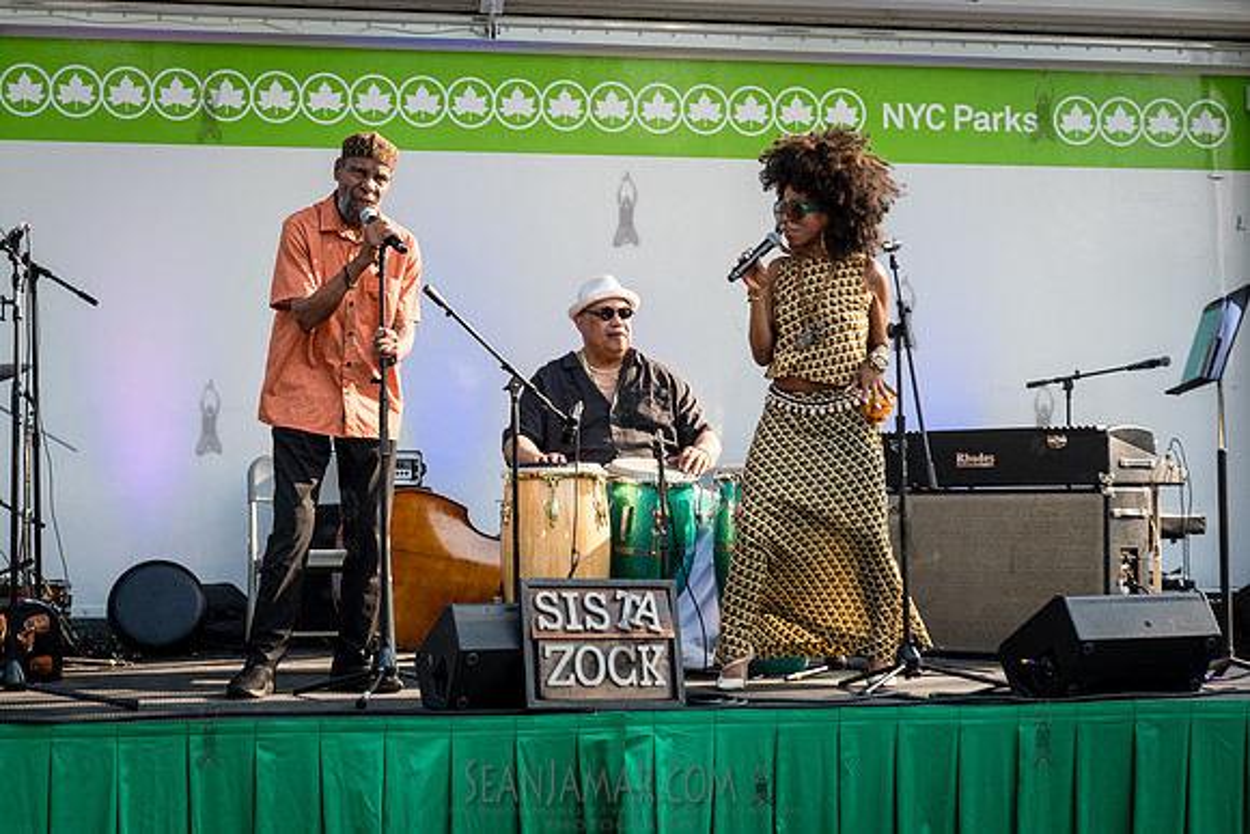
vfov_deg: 18.8
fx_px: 2524
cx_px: 629
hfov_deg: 27.8
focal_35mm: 73
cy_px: 455
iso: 200
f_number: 4.5
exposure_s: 1/500
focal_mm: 58
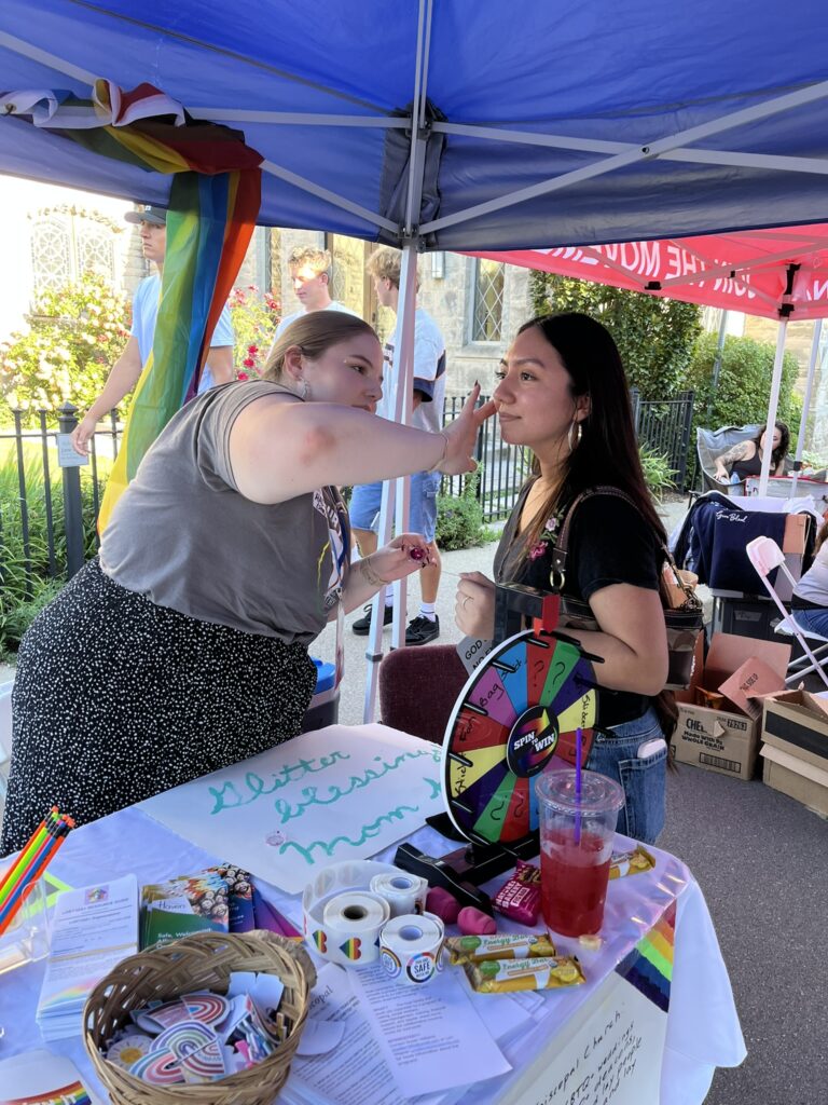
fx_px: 829
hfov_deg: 53.1
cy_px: 552
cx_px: 414
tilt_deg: -13.7
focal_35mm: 26
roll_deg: -1.1
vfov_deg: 67.3
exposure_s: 1/122
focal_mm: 5.1
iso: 50
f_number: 1.6
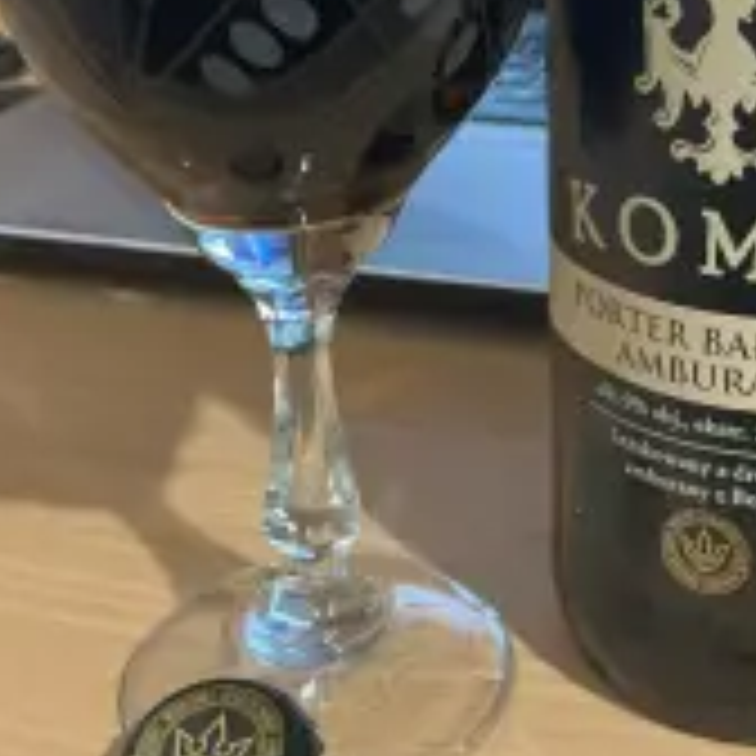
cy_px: 243
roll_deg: +0.4
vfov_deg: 28.0
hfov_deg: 27.9
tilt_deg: -22.0
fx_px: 1507
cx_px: 522
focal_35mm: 61
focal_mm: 3
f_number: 1.8
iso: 400
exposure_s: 1/30
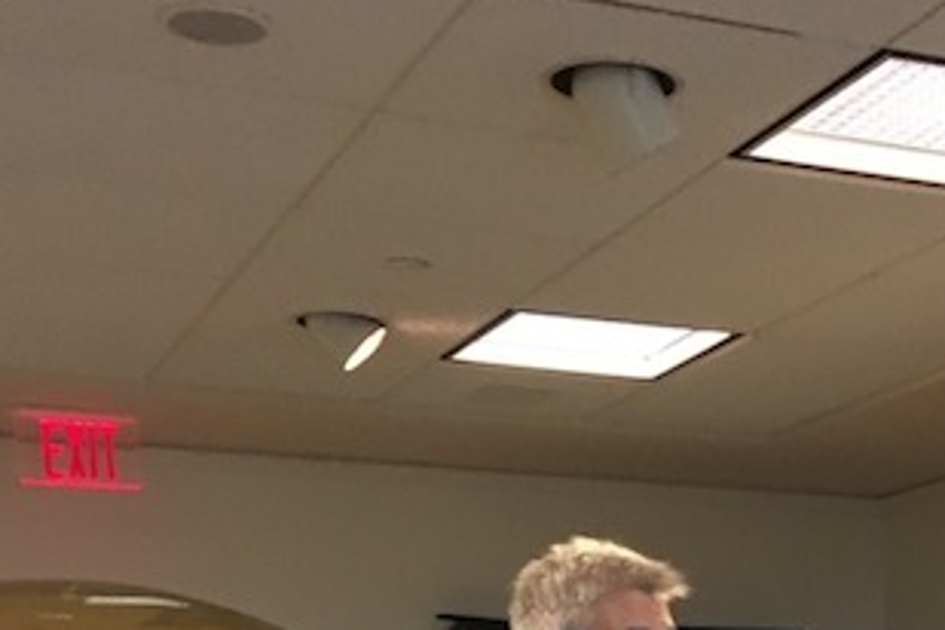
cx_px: 832
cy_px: 1153
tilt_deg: -5.2
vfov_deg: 15.1
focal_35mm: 78
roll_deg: -0.9
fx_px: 2047
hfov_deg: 25.3
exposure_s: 1/30
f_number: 2.2
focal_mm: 4.15
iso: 200
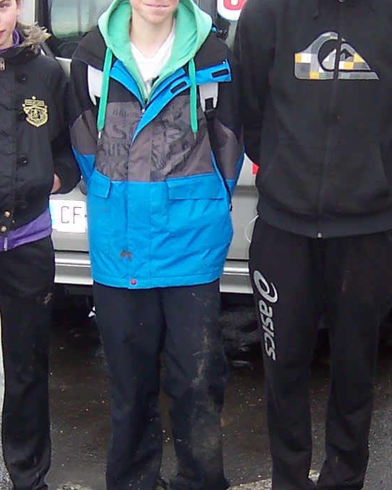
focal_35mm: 103
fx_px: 1493
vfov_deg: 18.6
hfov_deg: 14.9
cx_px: 273
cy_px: 243
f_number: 3.4
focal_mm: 5.6
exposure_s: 1/90
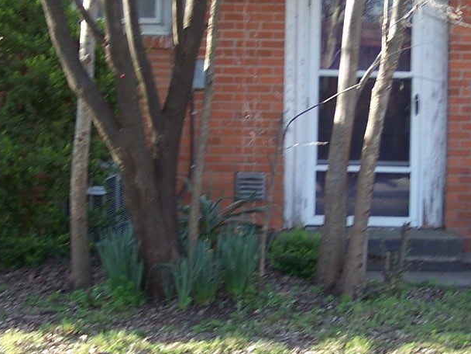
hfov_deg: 20.2
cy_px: 176
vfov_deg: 15.2
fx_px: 1320
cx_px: 293
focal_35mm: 97
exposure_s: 1/125
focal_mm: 6.3
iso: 80
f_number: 2.8
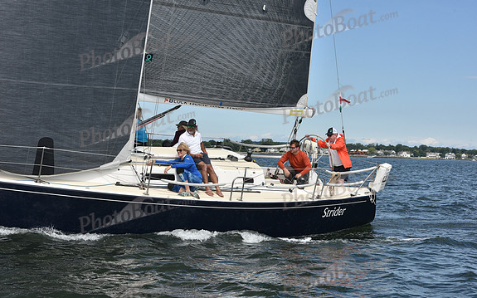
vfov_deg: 18.1
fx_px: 936
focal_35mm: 72
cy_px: 157
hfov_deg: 28.6
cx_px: 239
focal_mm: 70
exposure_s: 1/1000
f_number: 10
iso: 320
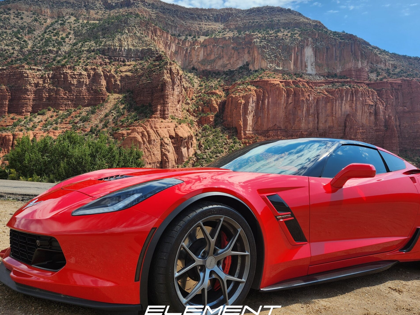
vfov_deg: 45.2
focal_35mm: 31
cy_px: 124
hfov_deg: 58.3
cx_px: 212
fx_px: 376
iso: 20
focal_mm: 5.4
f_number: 1.8
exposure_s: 1/1593
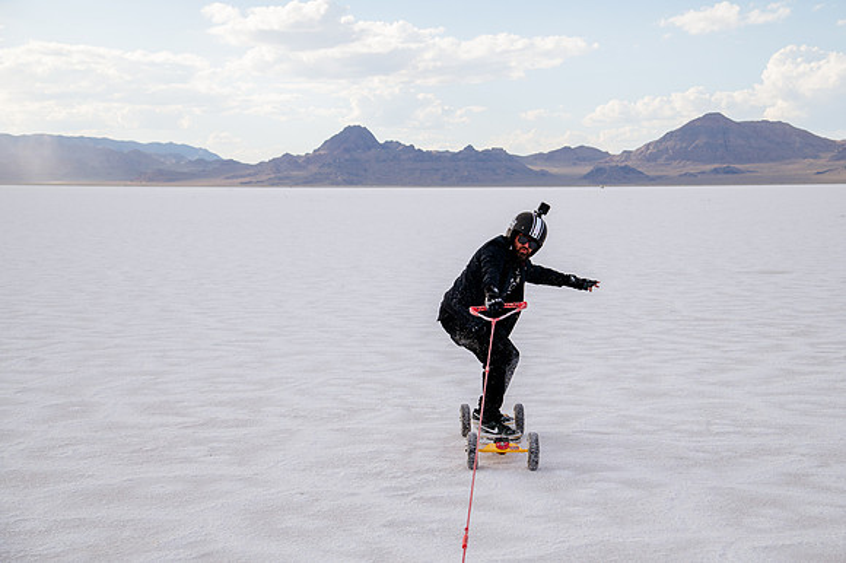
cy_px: 282
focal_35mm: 57
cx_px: 432
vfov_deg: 23.7
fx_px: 1343
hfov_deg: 35.0
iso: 400
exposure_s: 1/2500
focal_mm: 55
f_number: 5.6
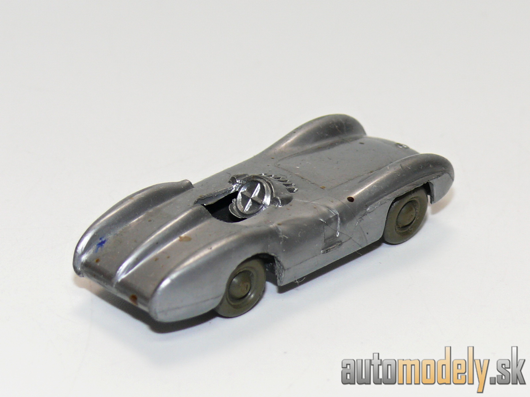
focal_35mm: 171
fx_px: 2618
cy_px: 198
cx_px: 265
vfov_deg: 8.7
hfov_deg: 11.6
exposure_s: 1/30
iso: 100
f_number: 4
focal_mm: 20.4
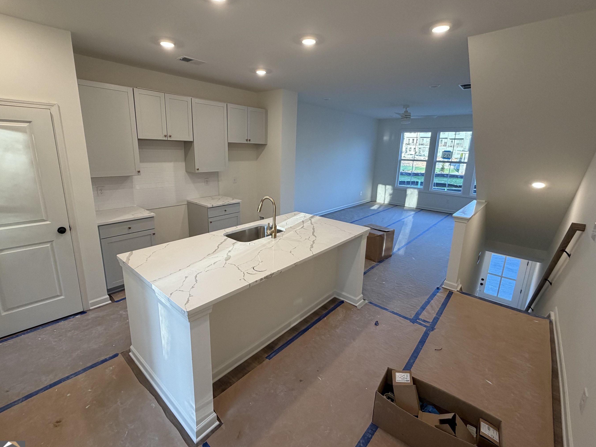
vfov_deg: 78.0
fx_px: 275
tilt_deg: -13.0
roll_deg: -1.6
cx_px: 289
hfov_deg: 94.5
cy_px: 211
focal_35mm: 16
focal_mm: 2.22
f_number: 2.2
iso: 125
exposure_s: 1/120
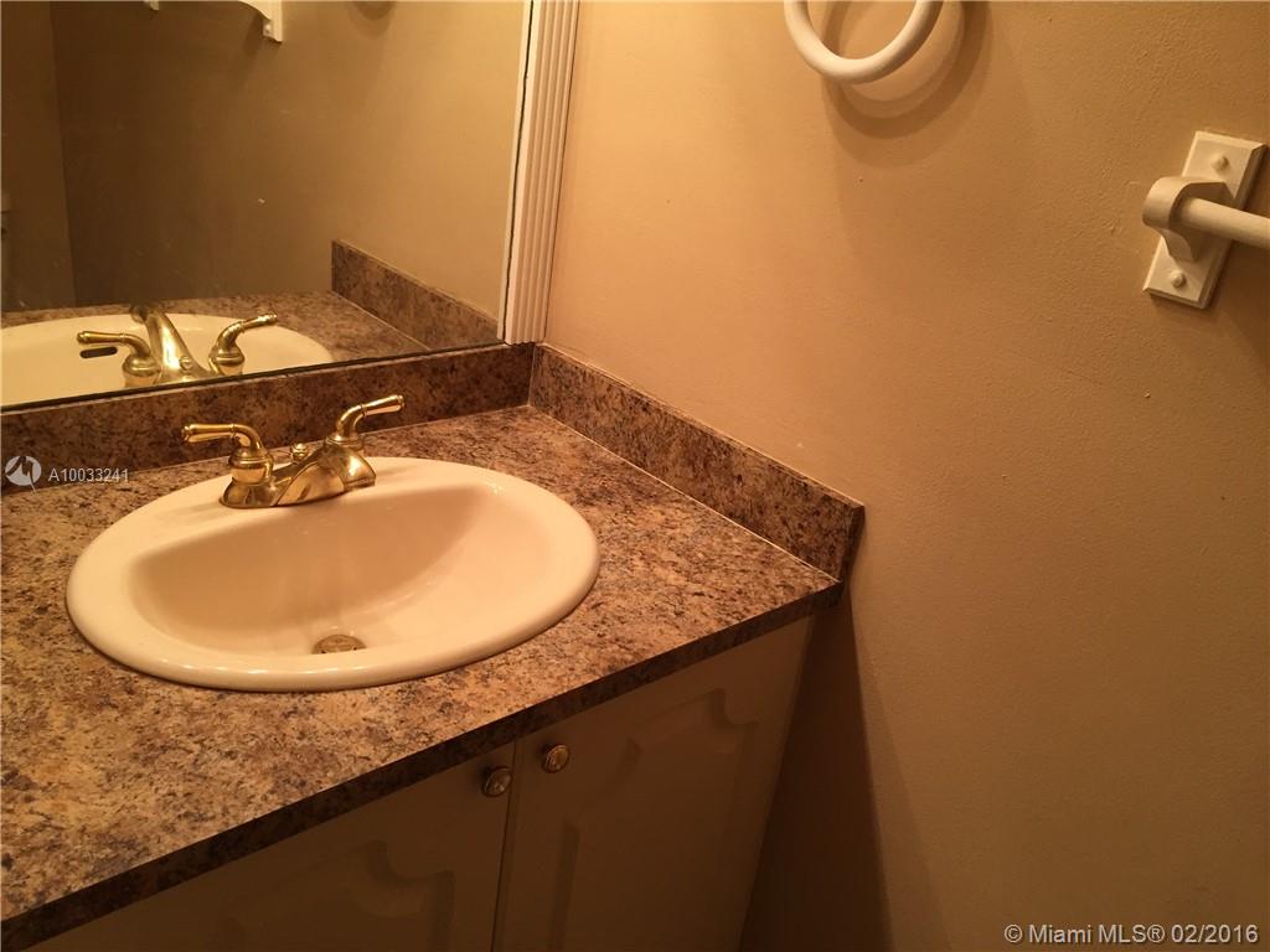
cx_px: 635
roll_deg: -9.1
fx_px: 1064
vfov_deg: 48.2
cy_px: 476
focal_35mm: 29
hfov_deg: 61.7
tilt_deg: -24.0
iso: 50
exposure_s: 1/30
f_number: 2.2
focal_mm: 4.15
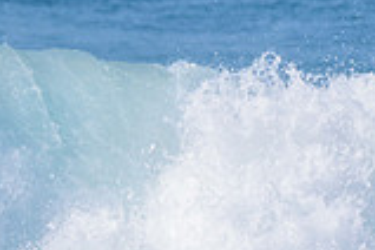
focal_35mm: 2732
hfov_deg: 0.8
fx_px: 28456
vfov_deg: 0.5
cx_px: -57
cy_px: 338
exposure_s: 1/2000
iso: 250
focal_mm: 500
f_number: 5.6
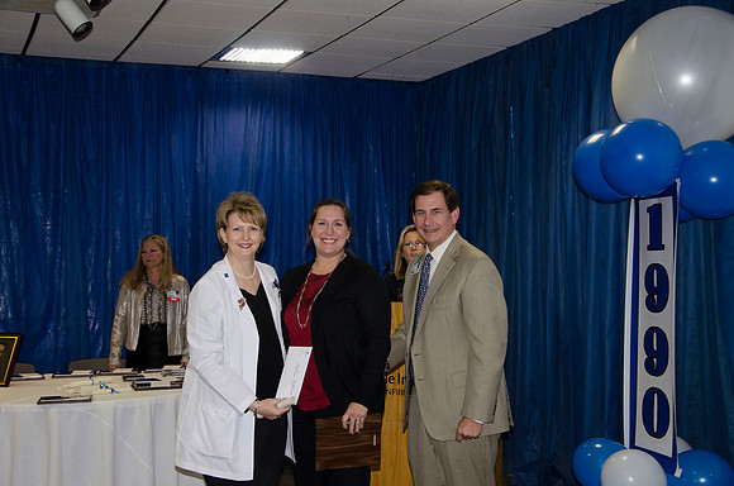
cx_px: 367
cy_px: 243
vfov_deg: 25.6
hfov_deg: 37.9
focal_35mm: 52
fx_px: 1068
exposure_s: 1/60
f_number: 4.5
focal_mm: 35
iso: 400
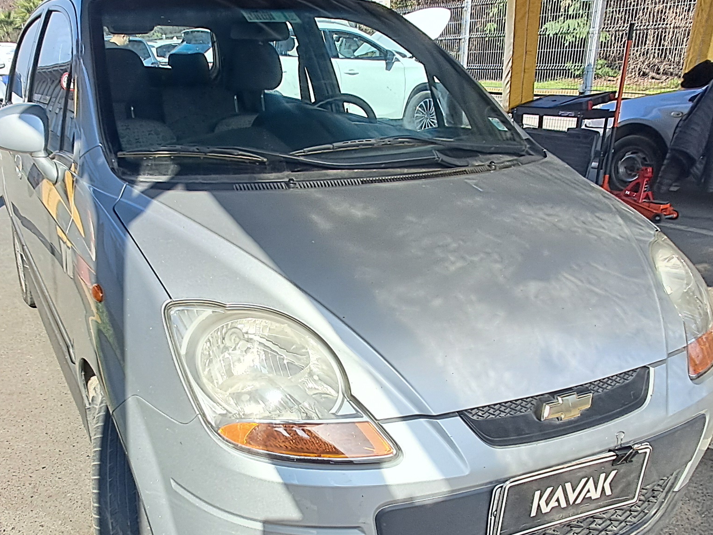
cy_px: 355
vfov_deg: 41.3
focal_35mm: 34
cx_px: 255
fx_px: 700
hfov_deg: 53.2
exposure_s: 1/733
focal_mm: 1.64
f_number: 2.2
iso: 40
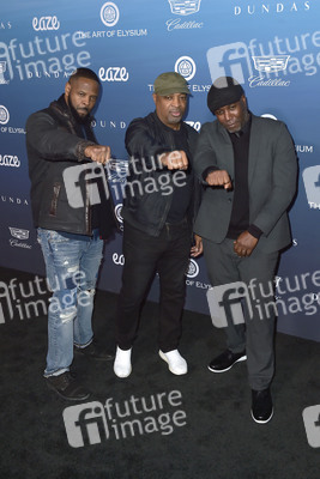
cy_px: 240
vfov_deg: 55.8
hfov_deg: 38.9
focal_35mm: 34
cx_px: 160
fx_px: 453
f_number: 5.6
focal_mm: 34
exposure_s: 1/250
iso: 250
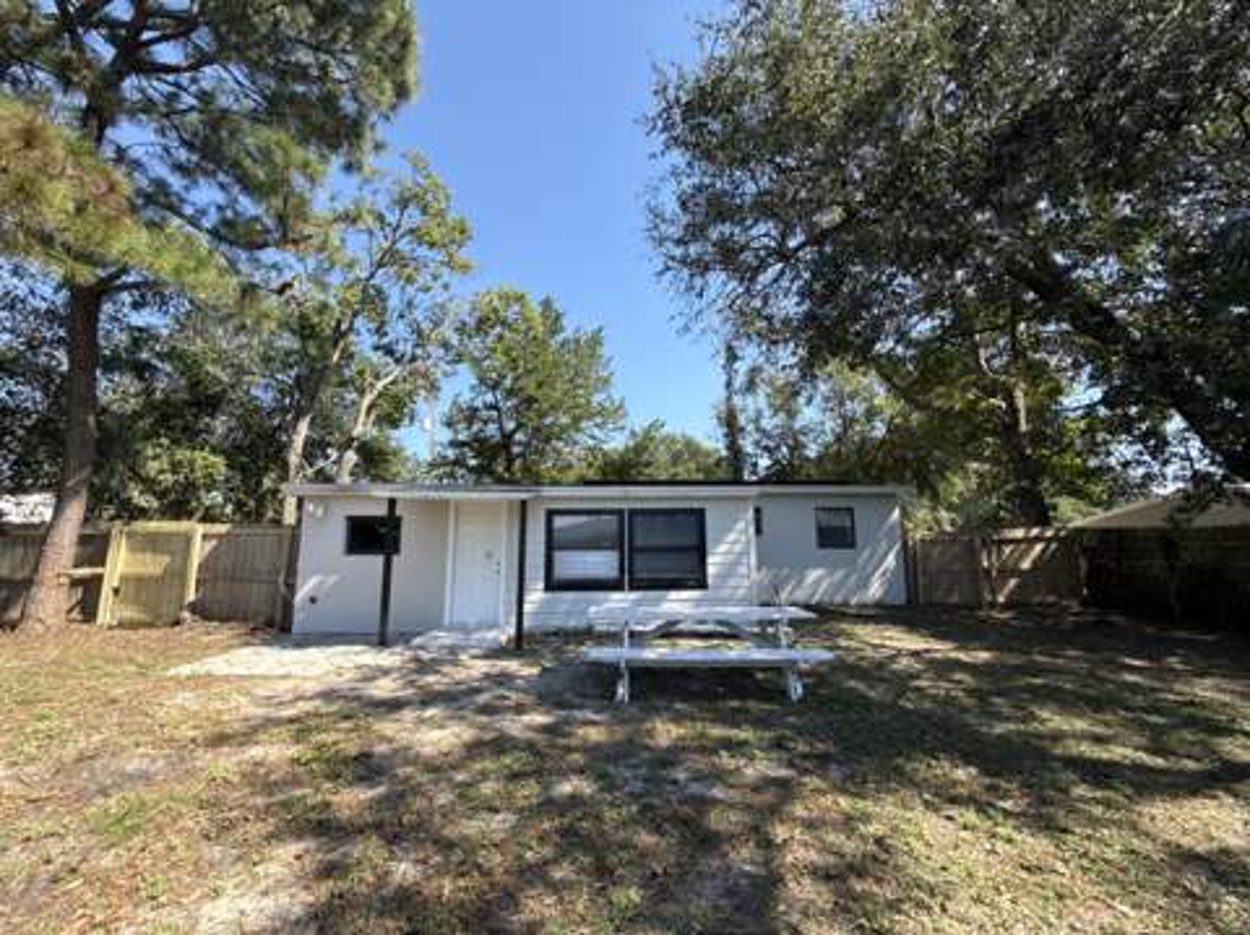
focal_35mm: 14
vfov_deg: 85.6
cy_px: 468
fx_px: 505
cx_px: 625
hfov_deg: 102.1
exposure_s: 1/760
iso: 50
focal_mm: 2.22
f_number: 2.2
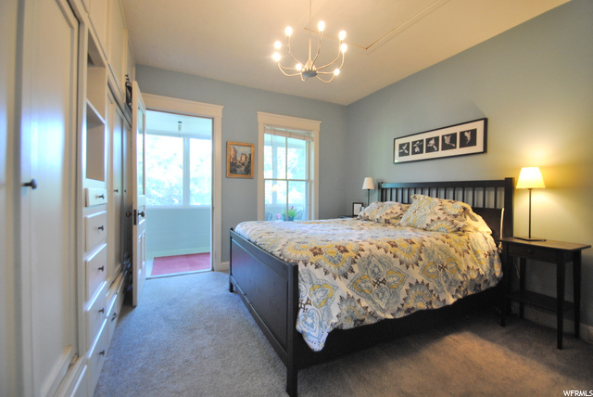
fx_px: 247
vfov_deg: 77.4
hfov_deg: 100.3
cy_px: 198
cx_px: 296
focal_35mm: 15
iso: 400
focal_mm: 10
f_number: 3.5
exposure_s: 1/15
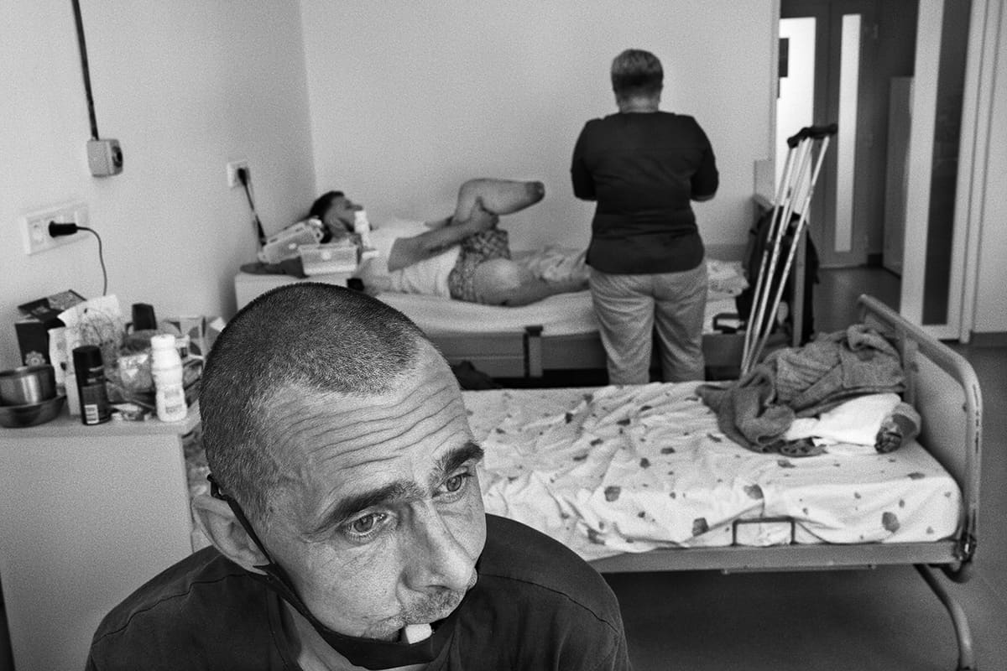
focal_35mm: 35
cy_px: 336
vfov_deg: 37.9
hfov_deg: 54.4
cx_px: 504
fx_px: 979
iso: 1600
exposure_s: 1/125
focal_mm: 35
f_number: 11
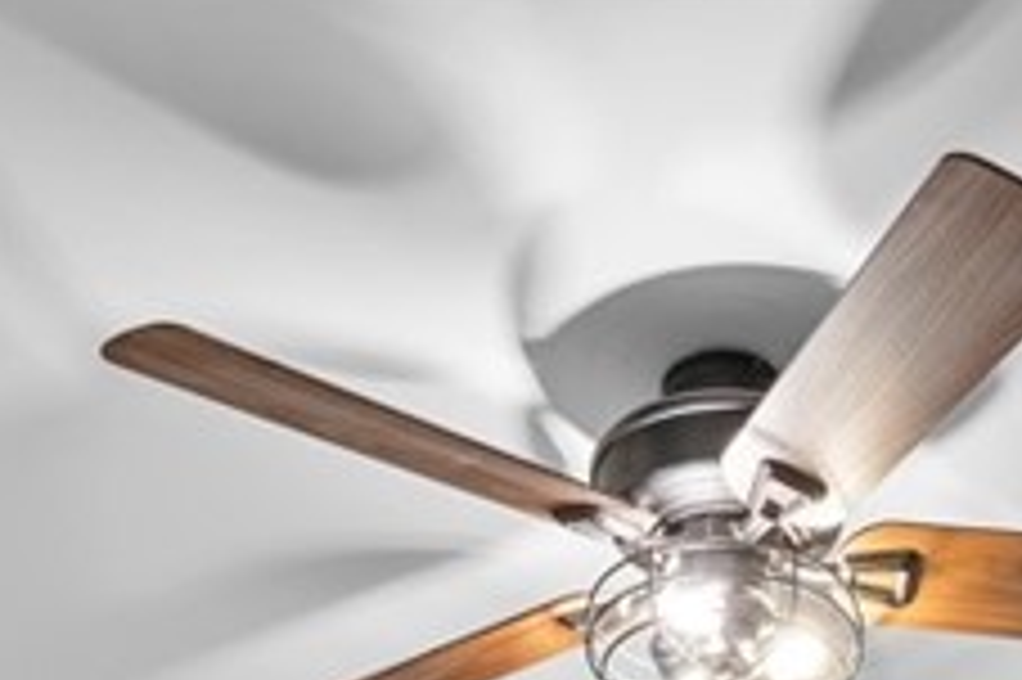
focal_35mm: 67
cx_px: 806
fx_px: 1901
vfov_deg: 14.2
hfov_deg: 29.5
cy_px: 1603
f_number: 8
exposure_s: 1/2
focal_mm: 14
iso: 400
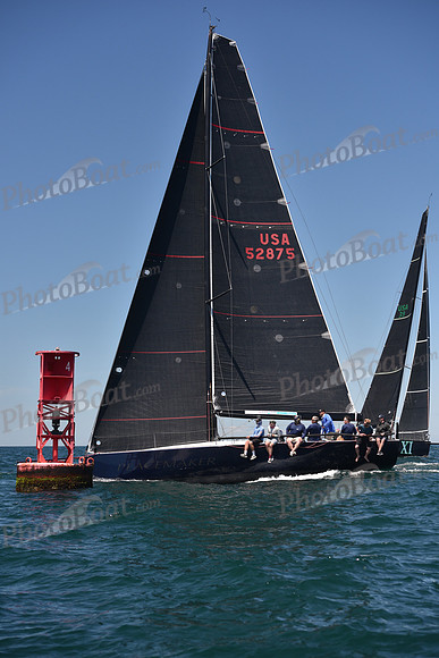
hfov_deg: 19.5
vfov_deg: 28.8
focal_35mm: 70
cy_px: 329
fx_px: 1280
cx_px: 220
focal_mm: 70
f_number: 4.5
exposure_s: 1/800
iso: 250
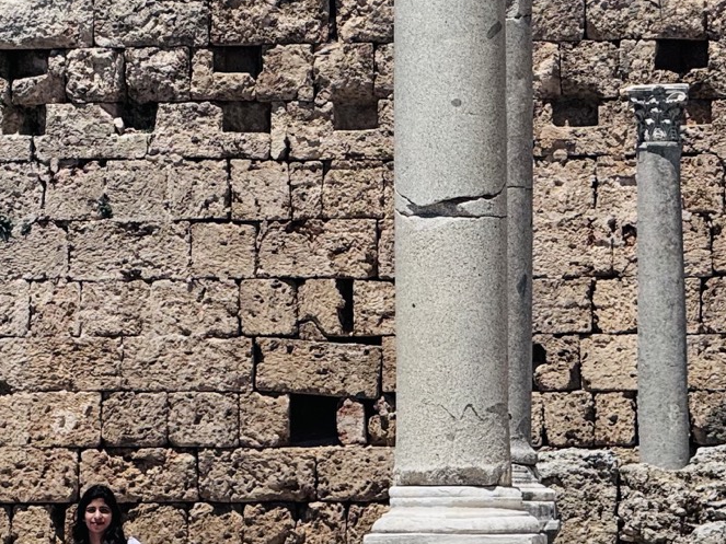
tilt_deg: +3.7
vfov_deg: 4.6
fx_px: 6836
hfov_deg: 6.1
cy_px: 129
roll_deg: -0.1
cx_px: 91
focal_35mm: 326
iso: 50
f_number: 2.8
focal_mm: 15.66
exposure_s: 1/2817
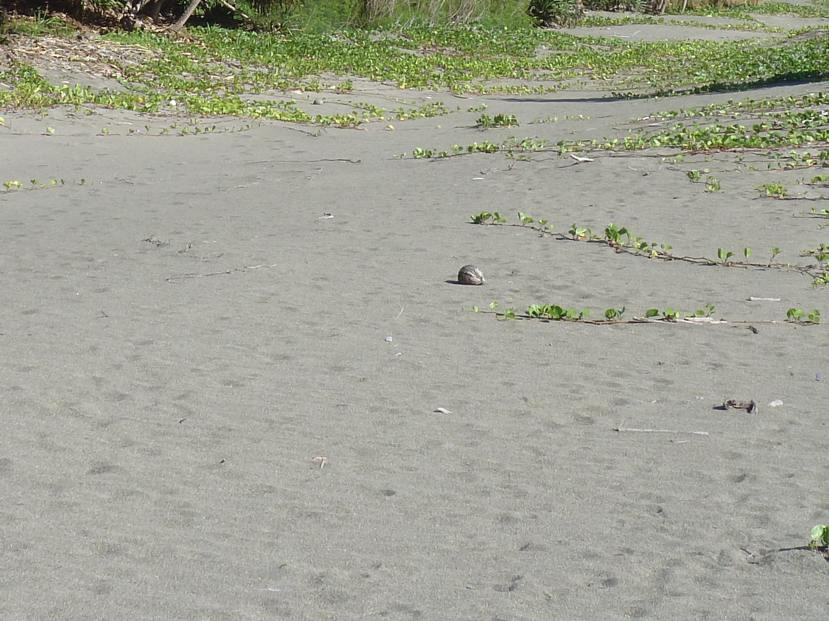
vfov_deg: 12.3
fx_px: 2826
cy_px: -85
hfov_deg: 16.6
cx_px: 271
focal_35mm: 118
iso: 80
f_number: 4.5
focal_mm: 7.9
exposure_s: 1/400
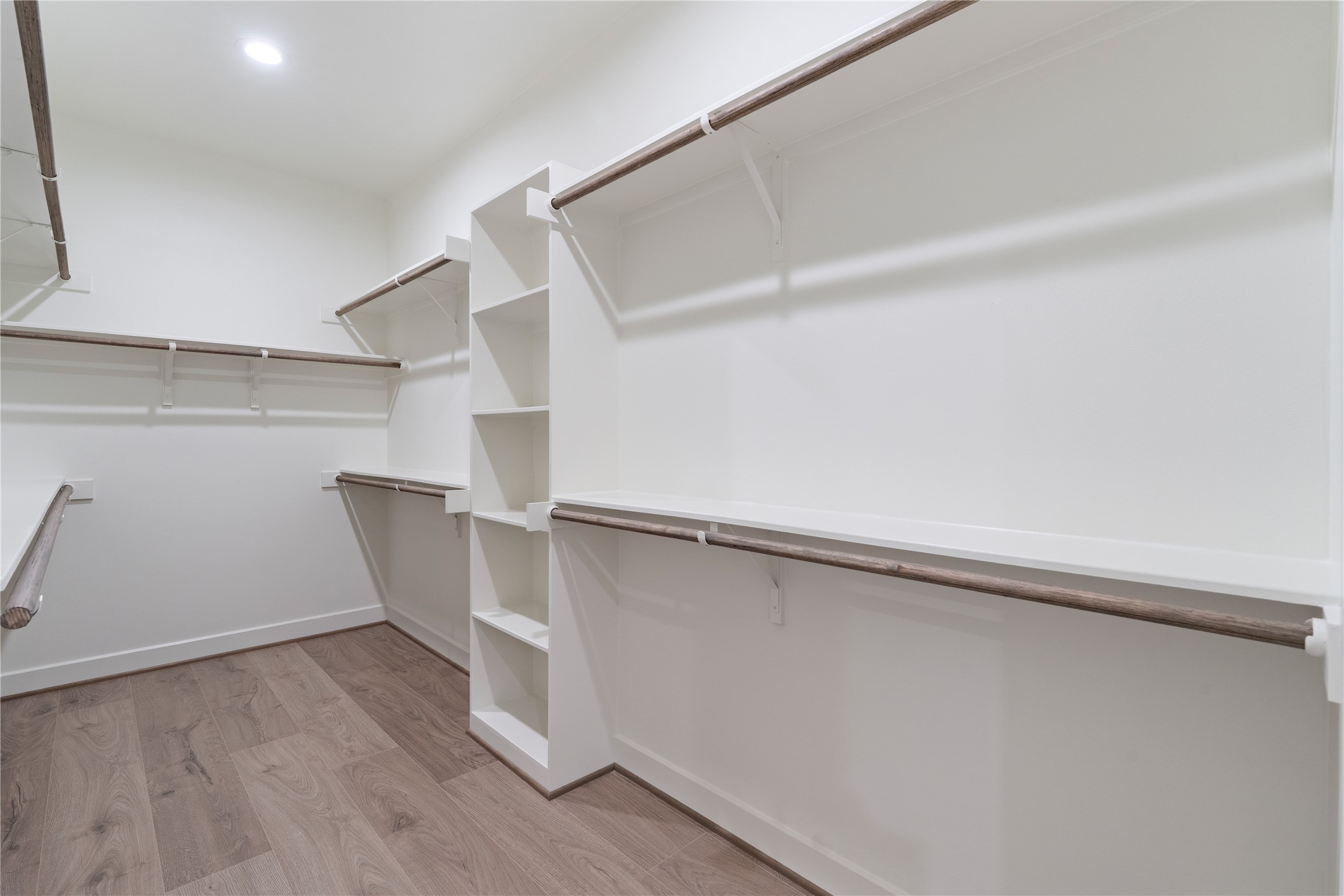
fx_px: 597
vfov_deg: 73.7
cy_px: 448
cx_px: 672
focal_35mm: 16
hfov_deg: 96.7
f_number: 9
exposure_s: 1/1.25
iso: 500
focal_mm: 16
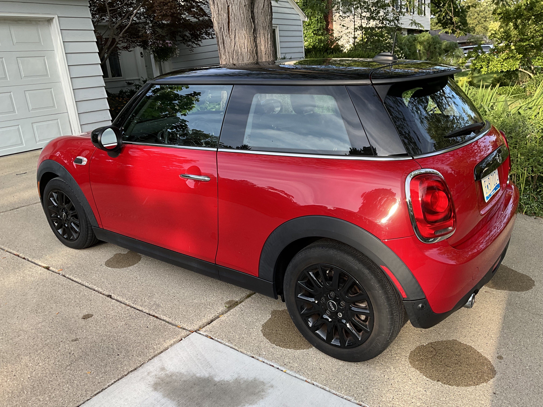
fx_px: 455
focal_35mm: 29
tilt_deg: -17.7
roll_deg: +5.9
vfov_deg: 48.2
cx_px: 272
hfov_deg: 61.7
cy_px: 204
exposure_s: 1/272
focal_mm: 3
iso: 25
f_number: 1.8
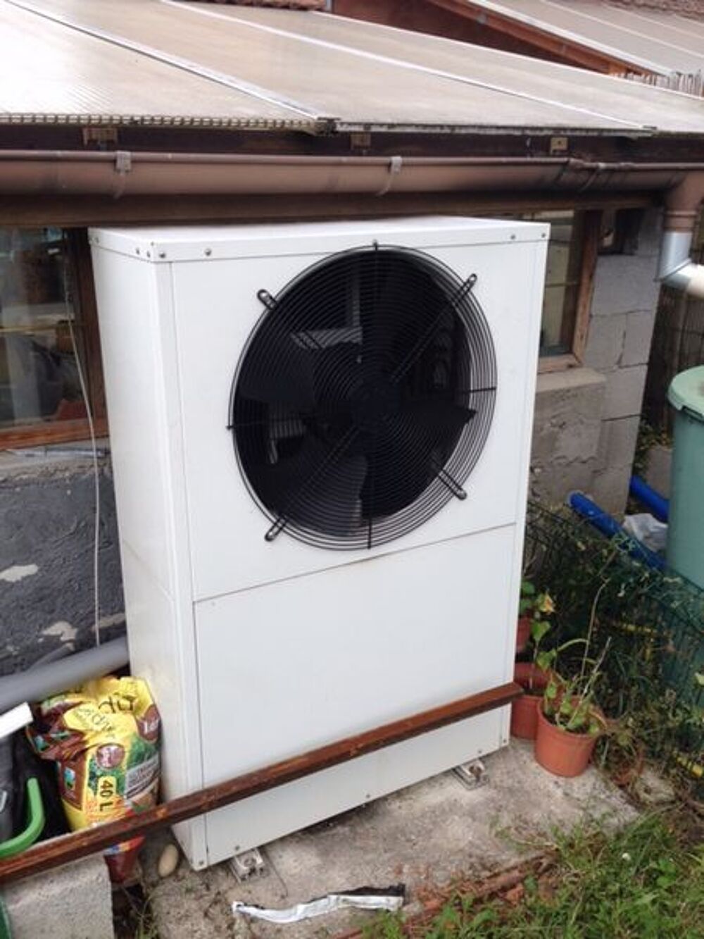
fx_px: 895
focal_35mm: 33
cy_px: 470
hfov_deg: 43.0
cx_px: 352
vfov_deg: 55.3
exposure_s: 1/536
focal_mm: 4.12
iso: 50
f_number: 2.4
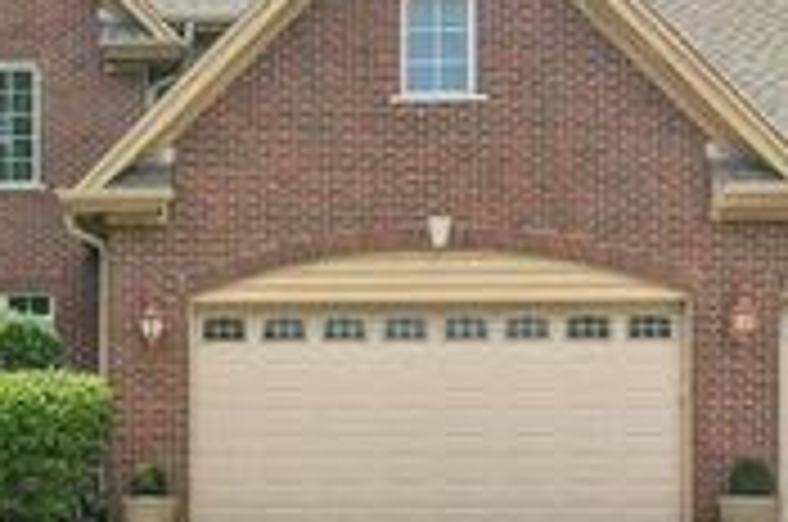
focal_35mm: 63
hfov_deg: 30.9
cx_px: 131
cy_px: 367
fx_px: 1376
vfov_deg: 21.4
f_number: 8
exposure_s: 1/320
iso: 200
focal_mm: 15
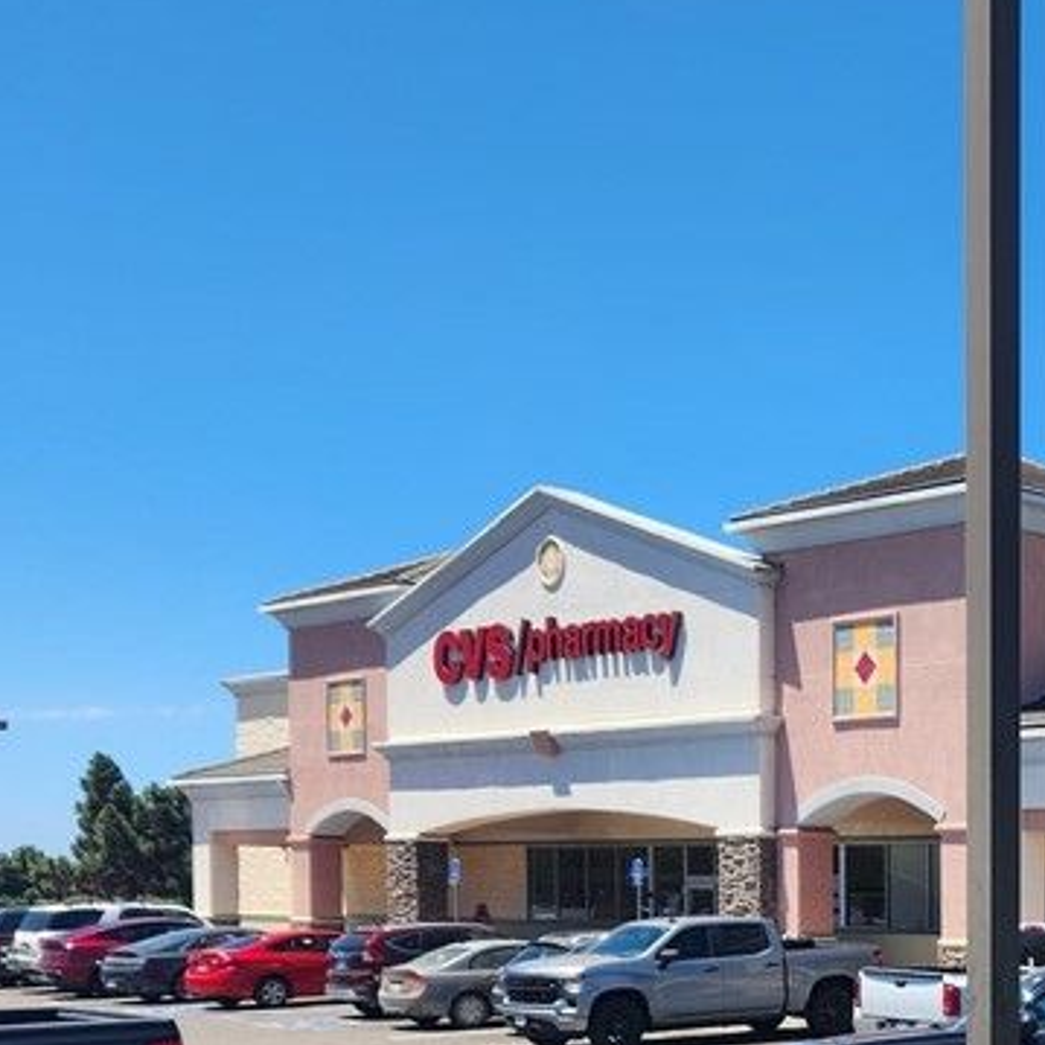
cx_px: 1324
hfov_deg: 25.7
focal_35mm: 58
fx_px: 1981
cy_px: 984
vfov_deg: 28.2
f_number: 1.8
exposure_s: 1/1050
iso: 20
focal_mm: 5.4
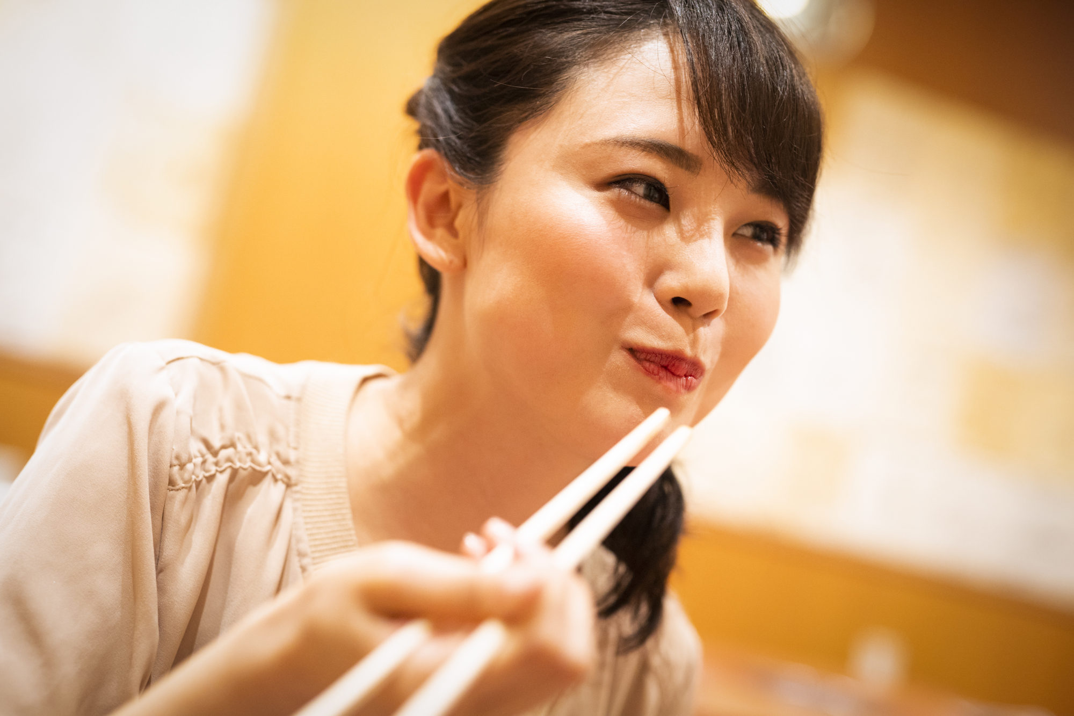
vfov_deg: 27.0
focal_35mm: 50
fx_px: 1491
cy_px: 358
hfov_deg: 39.6
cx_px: 537
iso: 1600
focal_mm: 50
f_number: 2
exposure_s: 1/125
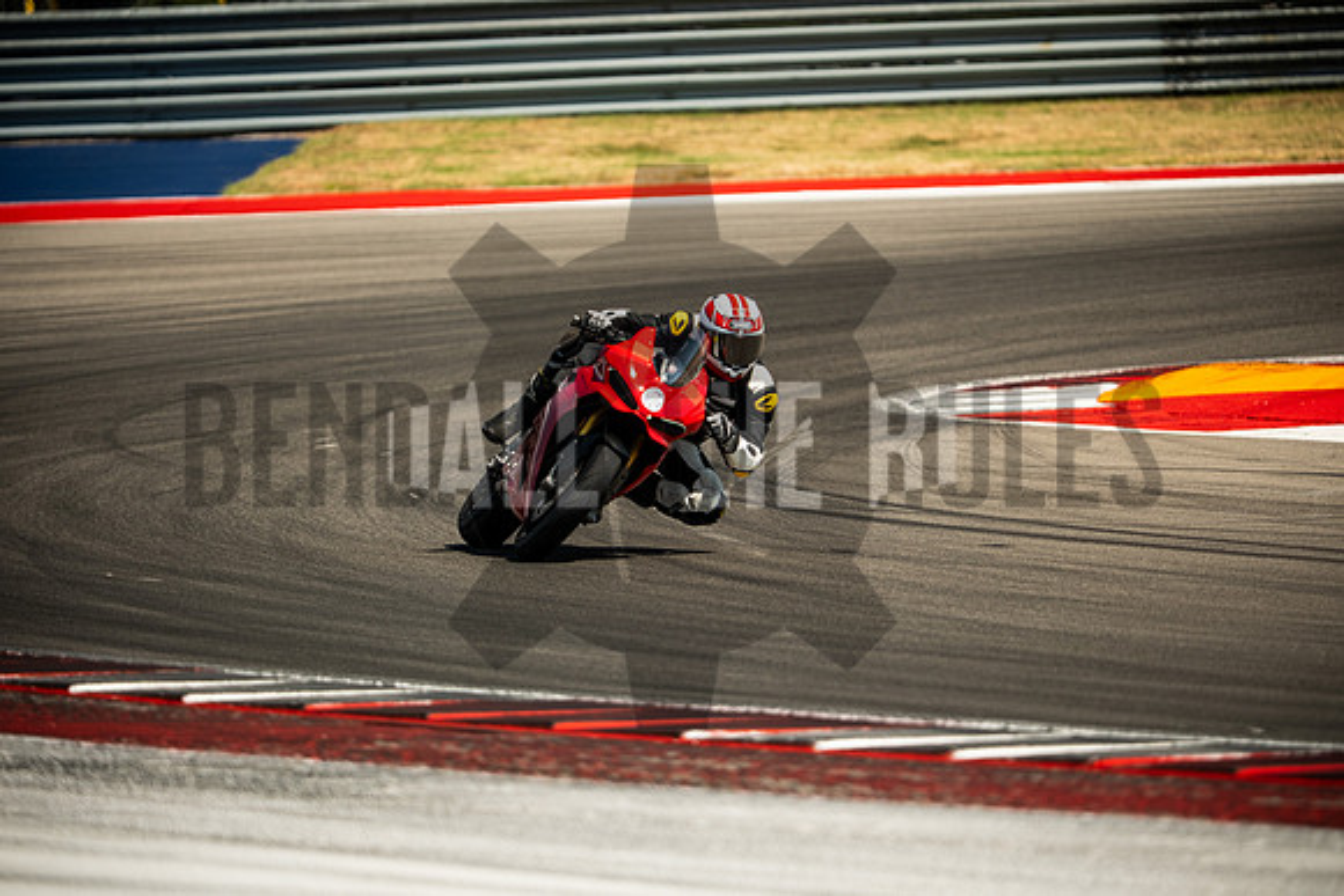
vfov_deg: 3.3
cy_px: 448
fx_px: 15683
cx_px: 672
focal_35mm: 420
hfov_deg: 4.9
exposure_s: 1/2000
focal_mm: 280
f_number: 2.8
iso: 200
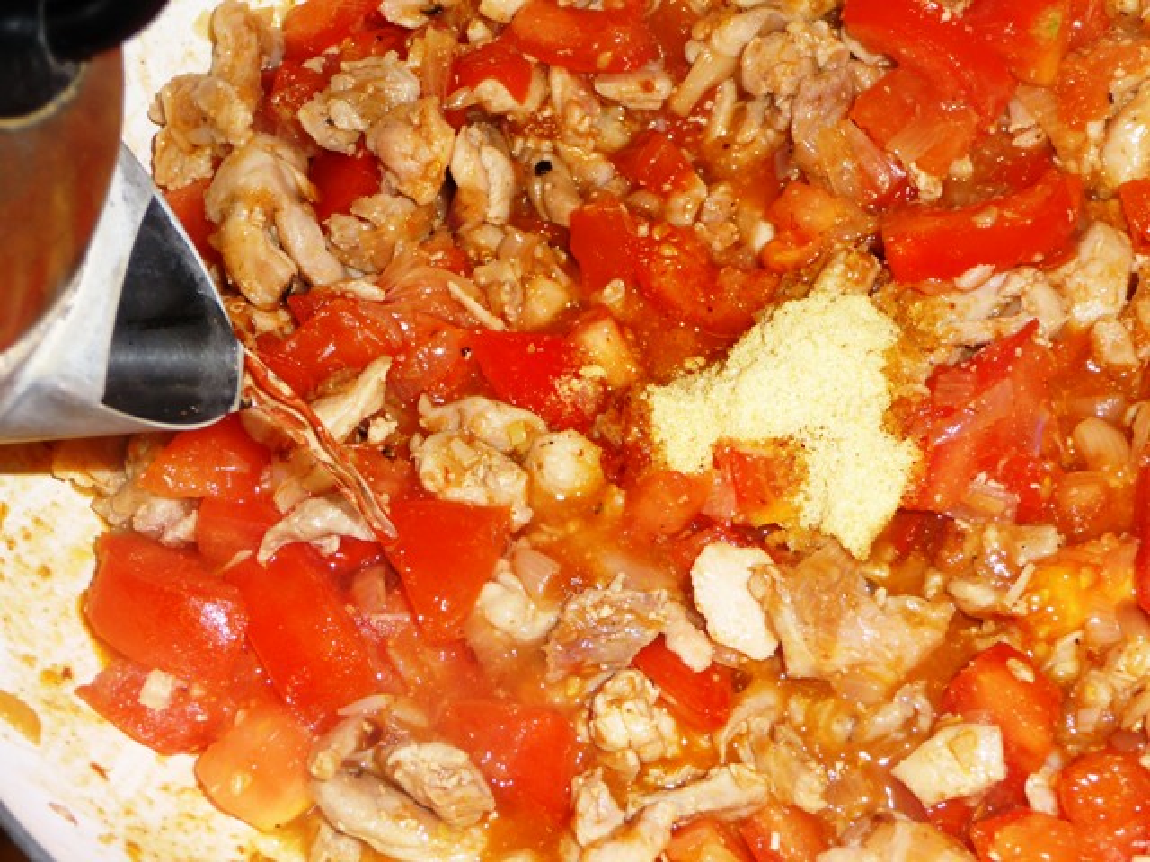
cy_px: 431
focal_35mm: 55
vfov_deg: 26.6
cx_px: 575
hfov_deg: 34.9
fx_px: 1827
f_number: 4.3
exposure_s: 1/30
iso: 100
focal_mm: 9.3
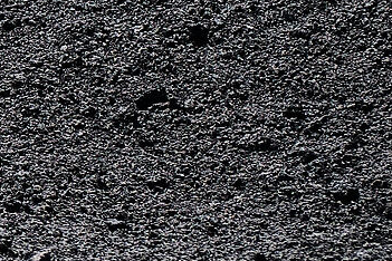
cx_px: -782
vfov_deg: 3.8
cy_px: -177
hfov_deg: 5.4
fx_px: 3941
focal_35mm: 362
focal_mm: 35
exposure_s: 1/1600
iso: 160
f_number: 2.8
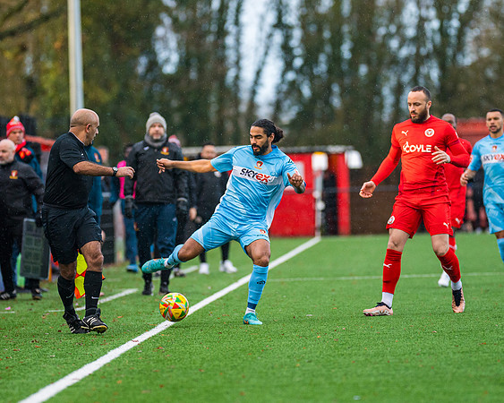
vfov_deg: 4.9
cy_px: 223
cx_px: 257
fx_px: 4698
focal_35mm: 315
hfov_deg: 6.1
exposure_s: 1/1250
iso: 1000
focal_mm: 210
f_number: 2.8
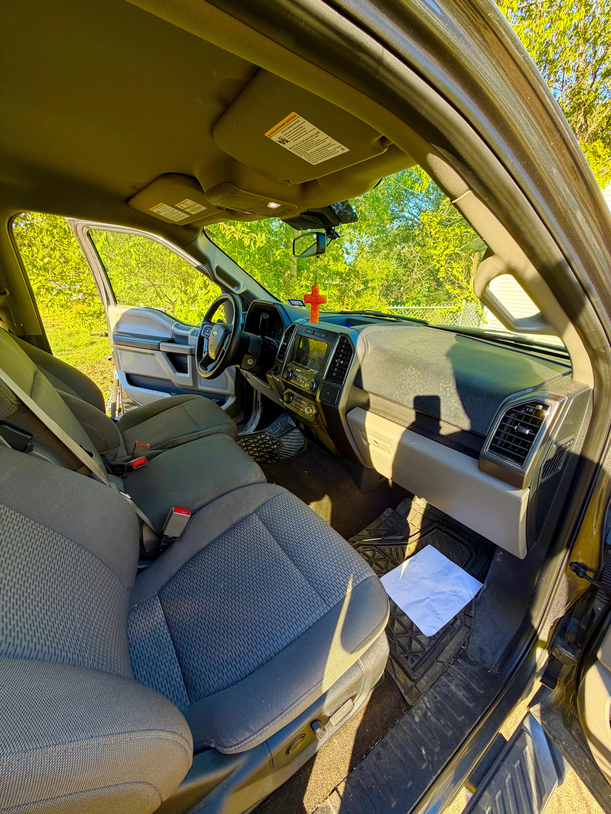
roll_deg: -1.5
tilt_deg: -21.7
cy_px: 407
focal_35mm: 14
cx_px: 306
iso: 64
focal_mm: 2.22
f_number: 2.2
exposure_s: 1/121
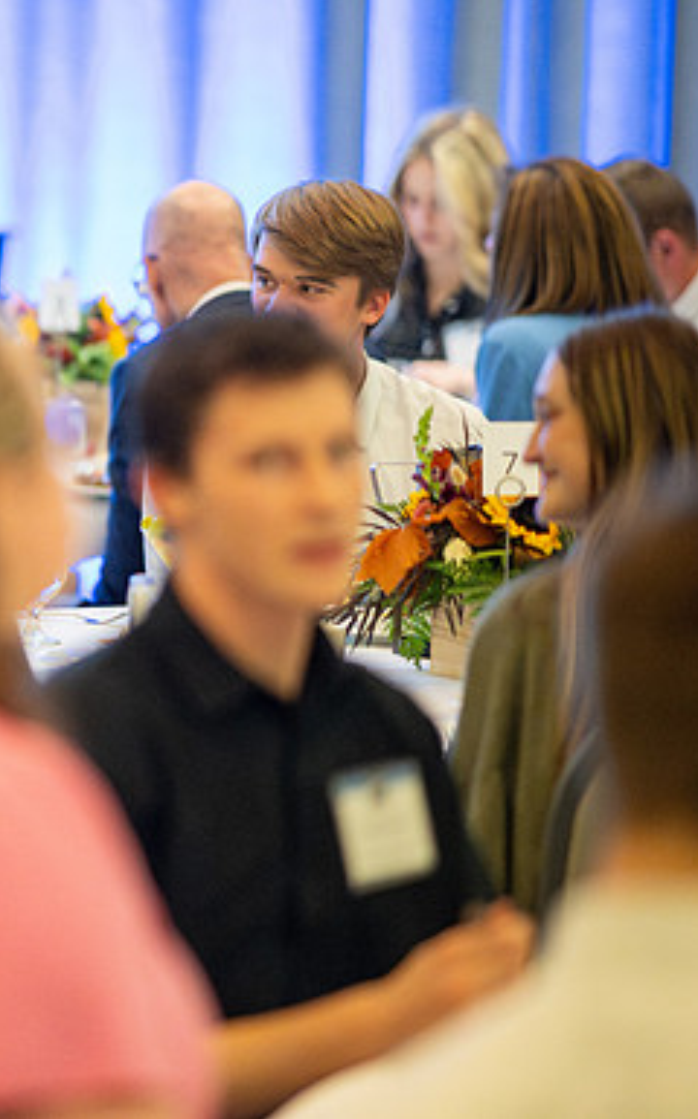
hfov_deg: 5.9
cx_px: -233
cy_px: 456
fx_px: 6770
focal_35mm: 222
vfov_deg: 9.5
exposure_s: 1/500
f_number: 1.4
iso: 6400
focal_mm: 105
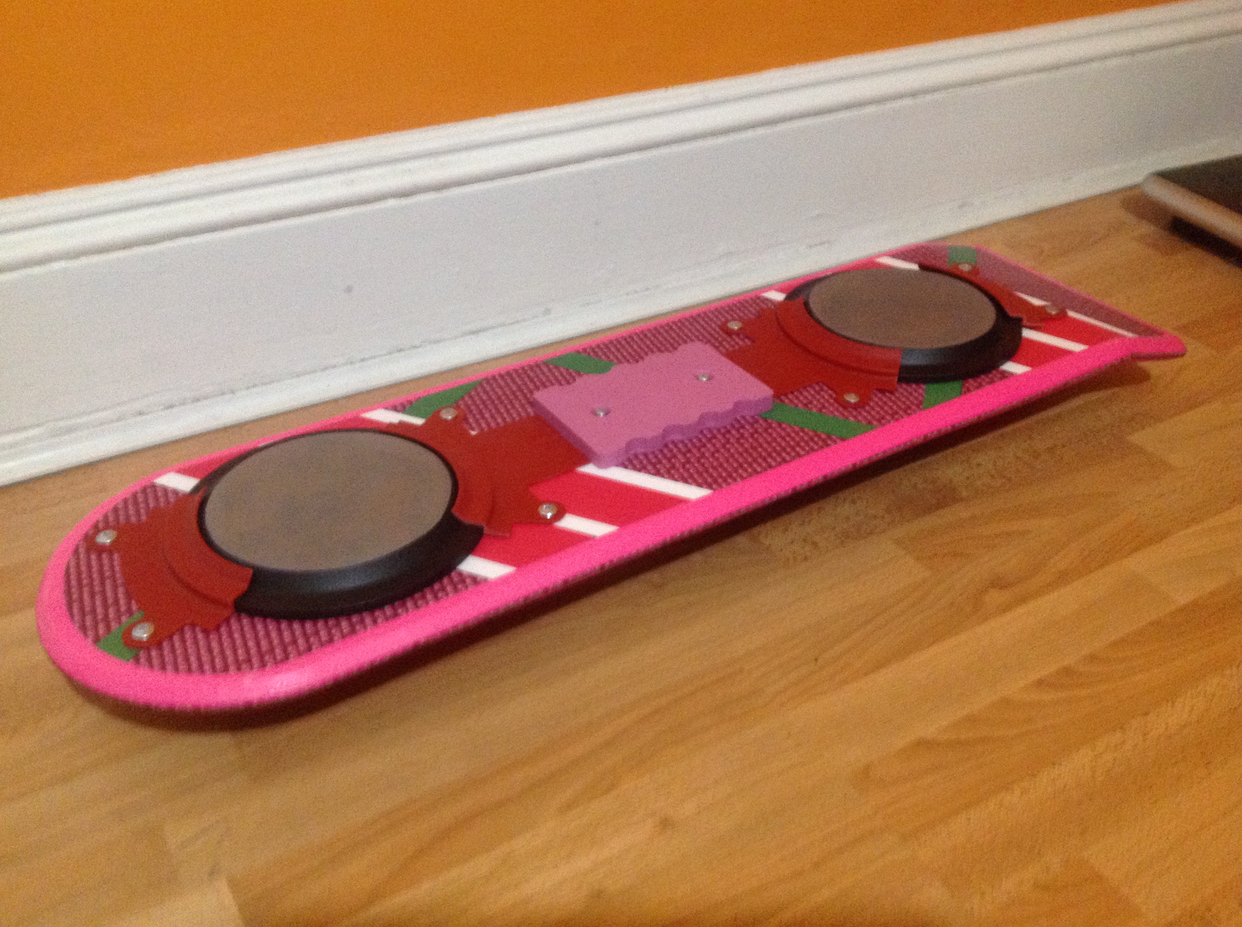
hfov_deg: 52.7
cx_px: 621
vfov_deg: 40.6
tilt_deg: -36.6
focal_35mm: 35
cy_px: 464
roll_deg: -0.4
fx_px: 1254
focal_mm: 4.28
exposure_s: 1/15
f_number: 2.4
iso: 400
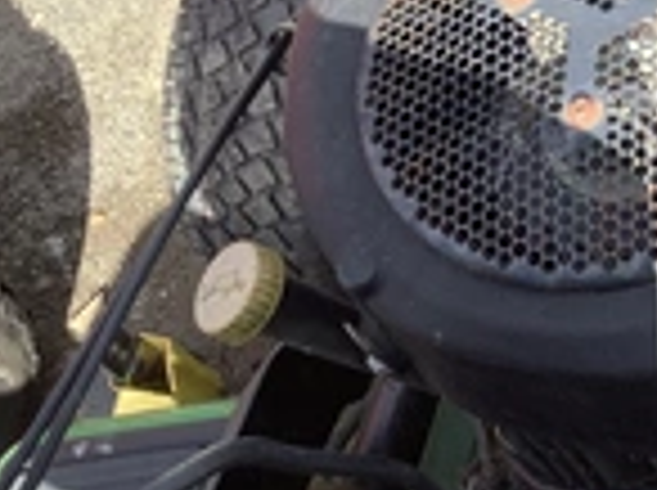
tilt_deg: -52.4
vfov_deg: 16.5
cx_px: 729
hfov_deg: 21.8
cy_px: -121
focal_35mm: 85
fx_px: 1611
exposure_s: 1/590
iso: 25
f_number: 2.4
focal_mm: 3.3
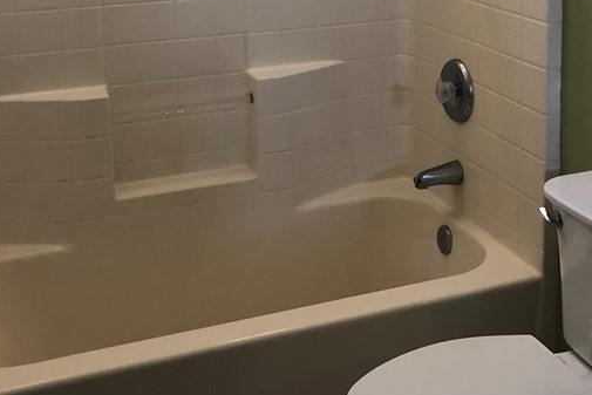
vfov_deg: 22.0
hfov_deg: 33.7
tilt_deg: -9.0
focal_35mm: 59
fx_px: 970
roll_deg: +1.2
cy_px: -19
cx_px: 386
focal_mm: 3.99
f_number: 1.8
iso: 64
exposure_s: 1/15
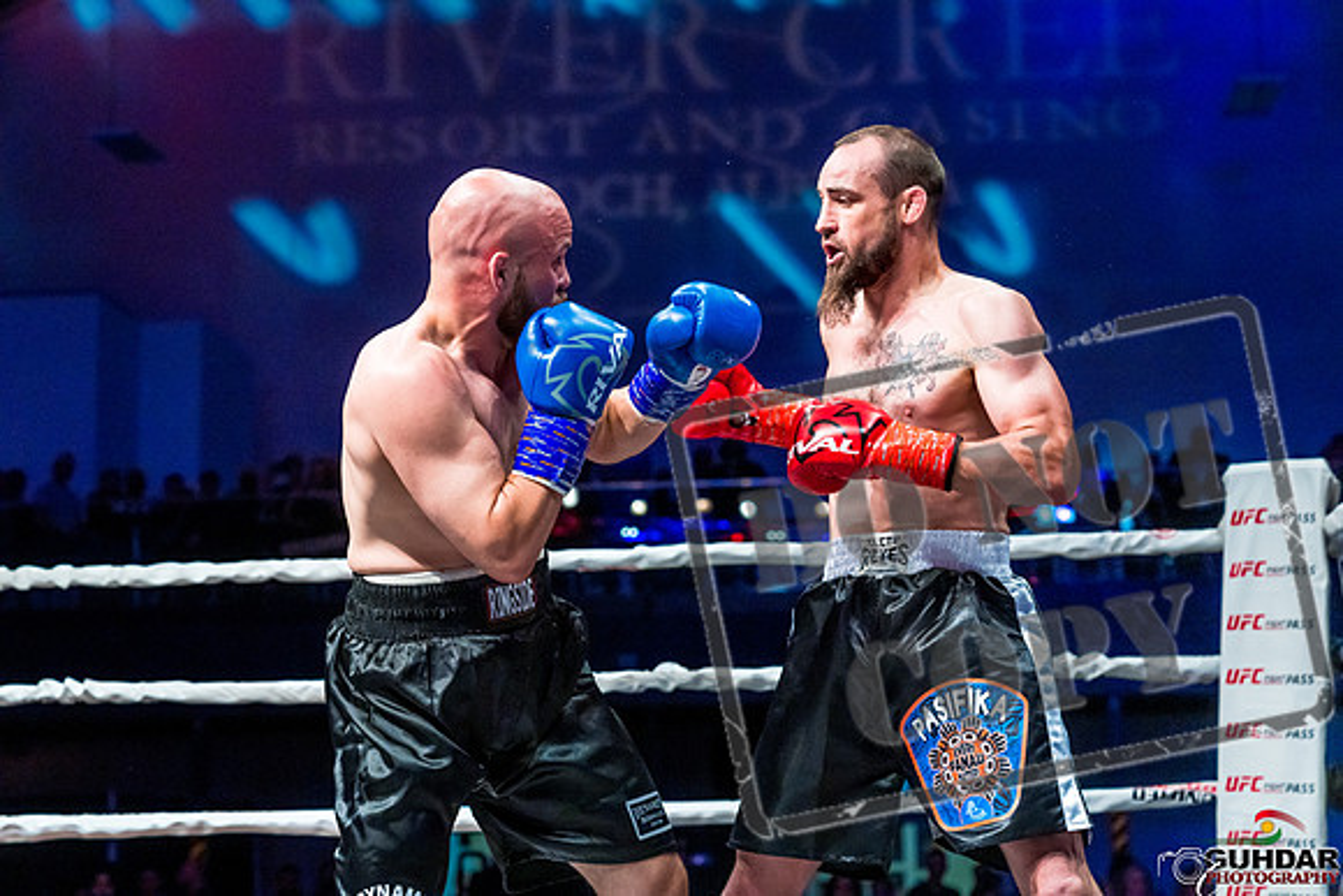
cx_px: 672
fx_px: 2612
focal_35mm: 70
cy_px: 448
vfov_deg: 19.5
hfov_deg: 28.8
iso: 4000
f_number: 4
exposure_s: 1/1000
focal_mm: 70
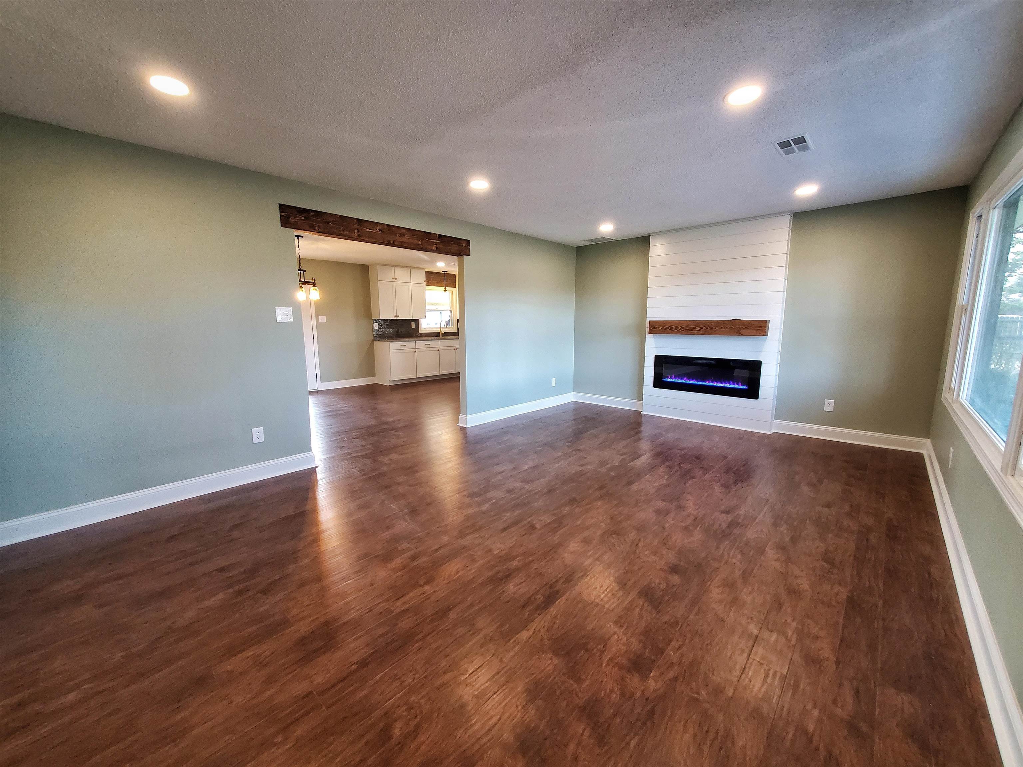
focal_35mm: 13
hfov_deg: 106.2
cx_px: 512
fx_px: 384
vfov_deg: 89.9
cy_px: 384
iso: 400
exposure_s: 1/60
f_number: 2.2
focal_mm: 1.8
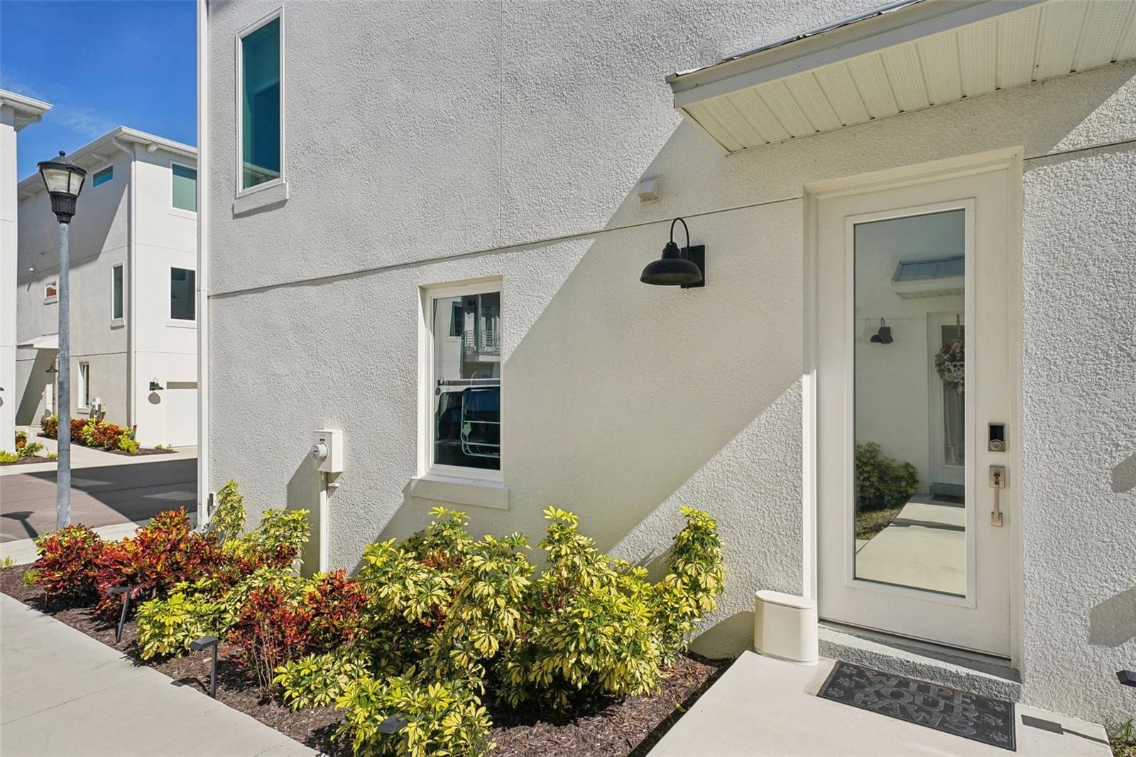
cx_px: 568
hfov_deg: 84.0
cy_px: 378
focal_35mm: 20
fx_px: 631
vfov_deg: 61.9
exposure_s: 1/2500
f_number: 8
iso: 640
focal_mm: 20
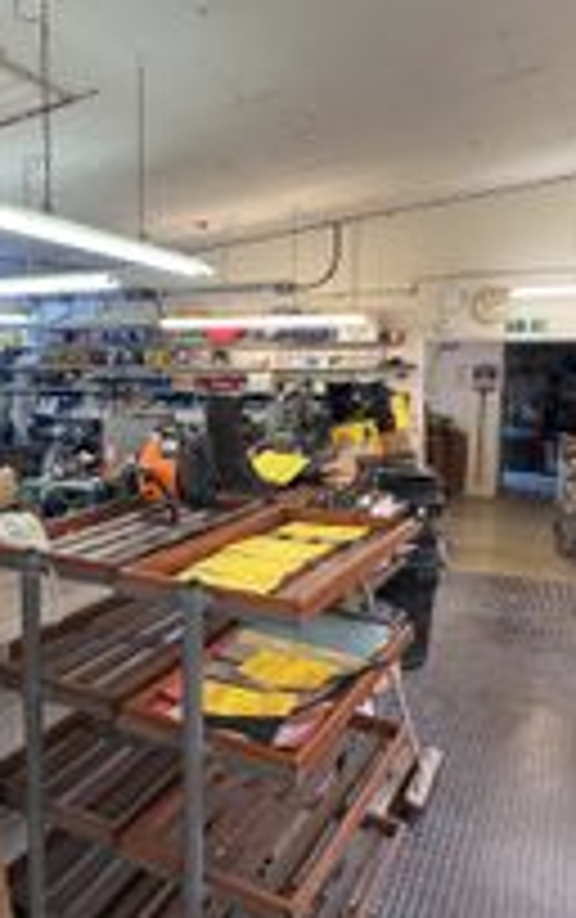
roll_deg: -0.5
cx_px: 207
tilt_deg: -5.1
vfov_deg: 68.3
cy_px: 454
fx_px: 676
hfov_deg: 45.6
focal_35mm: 27
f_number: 1.8
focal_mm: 1.57
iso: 80
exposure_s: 1/100
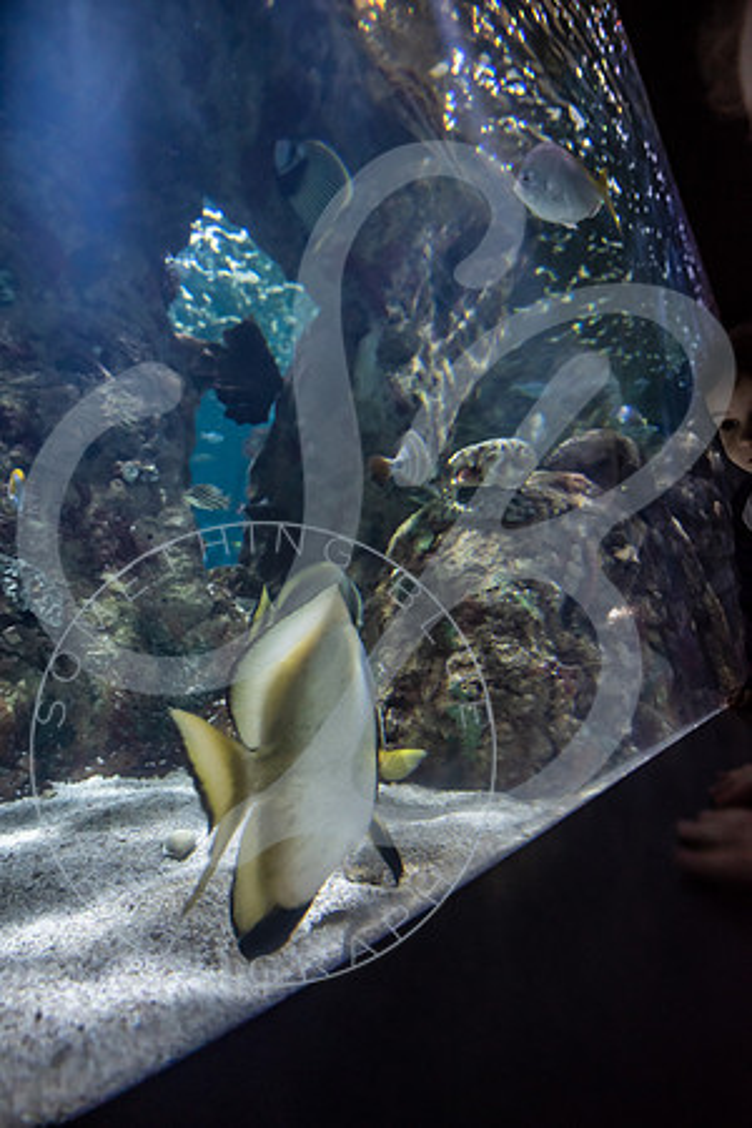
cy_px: 564
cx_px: 376
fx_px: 439
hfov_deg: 81.2
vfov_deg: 104.3
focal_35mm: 14
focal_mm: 14
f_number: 2.8
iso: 2000
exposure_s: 1/320
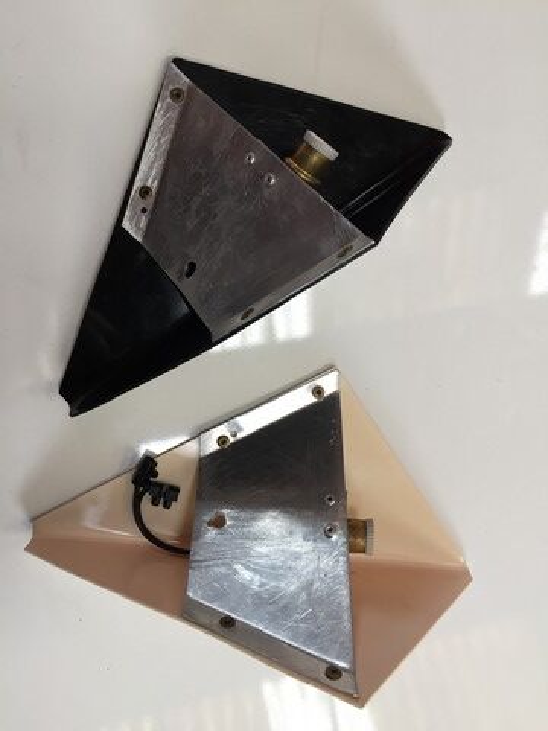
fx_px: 612
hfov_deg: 48.2
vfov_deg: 61.7
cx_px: 274
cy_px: 366
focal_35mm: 29
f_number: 2.2
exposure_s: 1/33
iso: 50
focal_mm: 4.15
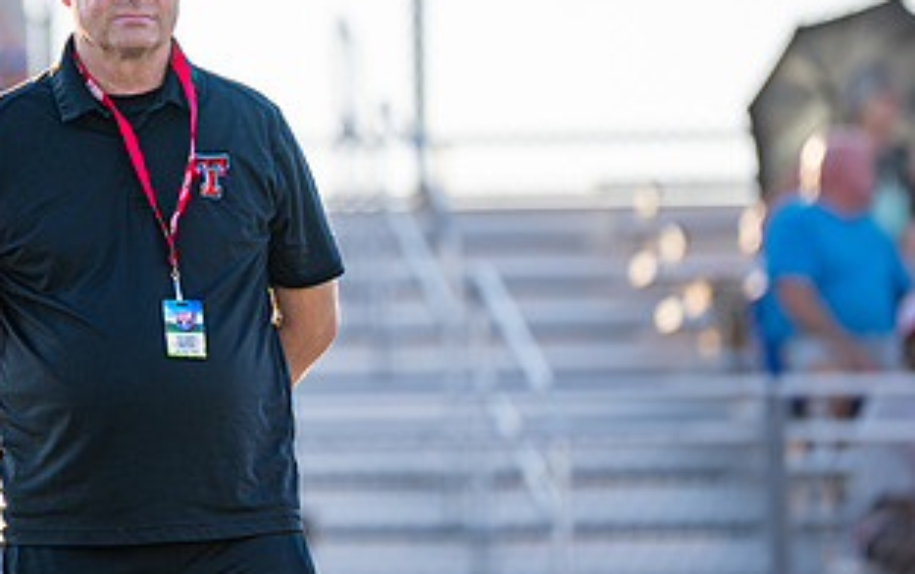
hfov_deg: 4.5
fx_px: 11656
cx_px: 93
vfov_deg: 2.8
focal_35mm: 467
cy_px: 148
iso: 100
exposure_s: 1/640
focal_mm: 200
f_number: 2.8
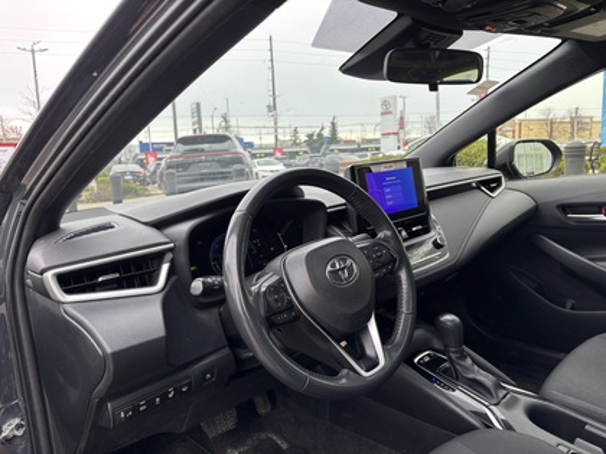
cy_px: 227
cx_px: 303
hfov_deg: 67.3
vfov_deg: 53.1
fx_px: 455
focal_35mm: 26
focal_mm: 5.96
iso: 40
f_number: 1.6
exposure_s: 1/141
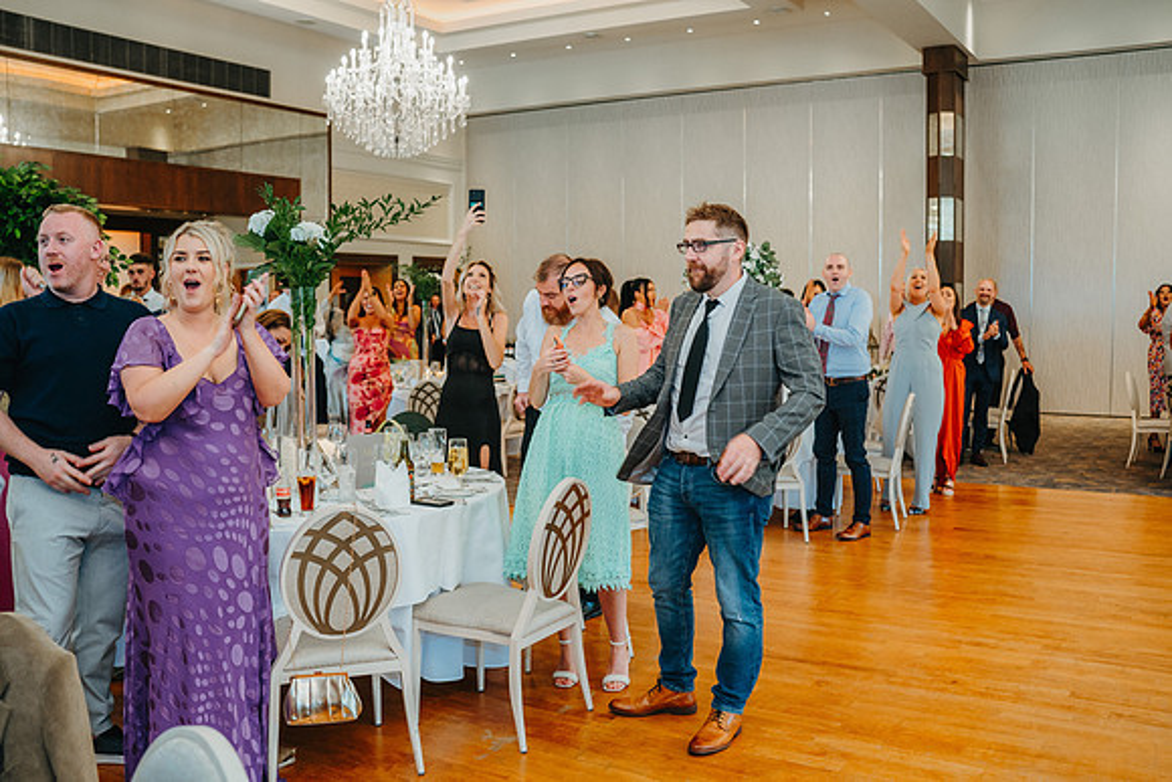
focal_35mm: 35
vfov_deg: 37.9
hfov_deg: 54.4
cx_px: 586
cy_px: 391
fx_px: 1140
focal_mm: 35
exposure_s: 1/125
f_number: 2.8
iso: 1250
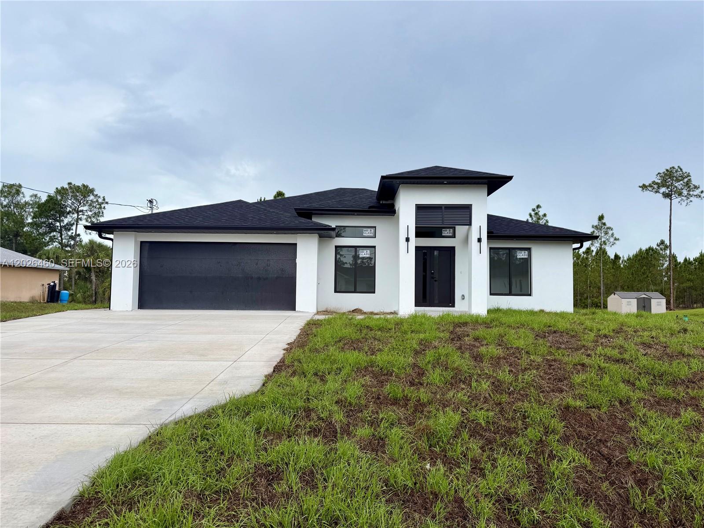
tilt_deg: +3.5
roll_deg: -0.3
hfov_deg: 71.6
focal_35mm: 24
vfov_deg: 56.8
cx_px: 352
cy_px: 264
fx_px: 488
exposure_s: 1/2801
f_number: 1.78
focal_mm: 6.76
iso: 80
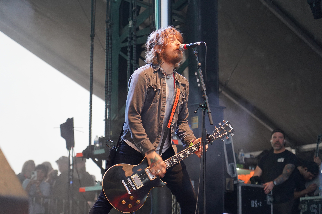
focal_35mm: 105
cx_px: 161
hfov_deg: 19.5
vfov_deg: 13.0
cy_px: 107
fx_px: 939
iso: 3200
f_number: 4
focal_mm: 105
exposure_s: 1/160
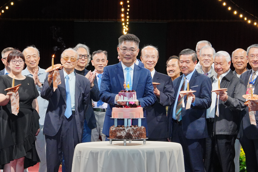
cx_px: 129
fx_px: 752
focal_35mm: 105
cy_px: 86
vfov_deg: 13.0
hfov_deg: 19.5
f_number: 7.1
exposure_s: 1/250
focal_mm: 70
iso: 1600
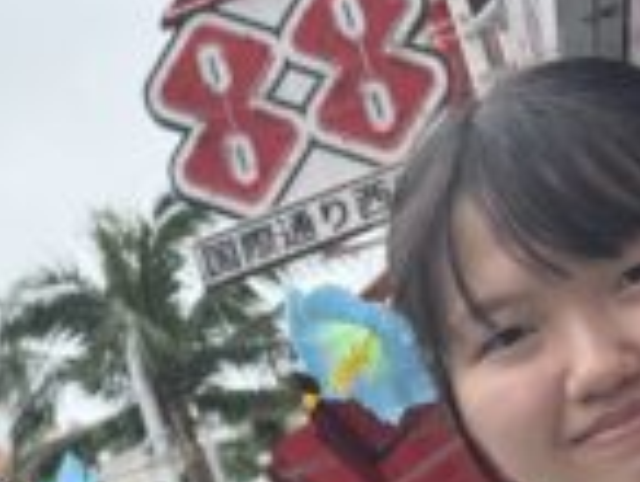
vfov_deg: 11.1
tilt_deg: +7.0
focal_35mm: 126
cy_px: 824
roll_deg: +16.7
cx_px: -324
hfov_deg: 14.5
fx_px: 2333
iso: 80
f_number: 1.78
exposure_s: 1/2105
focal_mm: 6.76
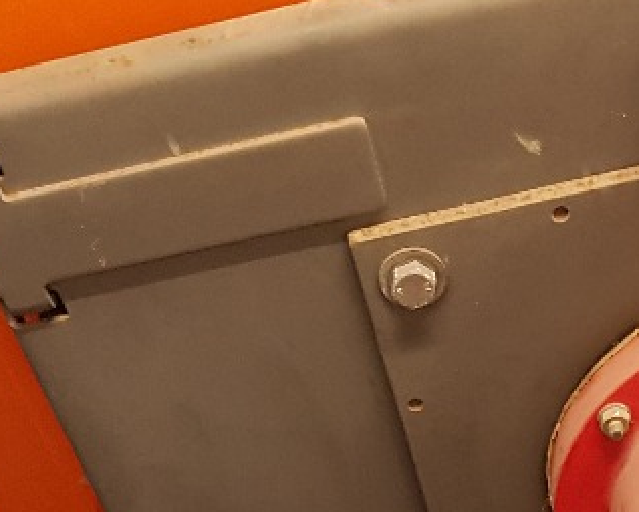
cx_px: 474
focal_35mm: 96
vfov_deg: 14.5
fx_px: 1817
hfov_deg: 19.8
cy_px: 855
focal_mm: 4.2
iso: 250
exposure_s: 1/20
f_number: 1.7
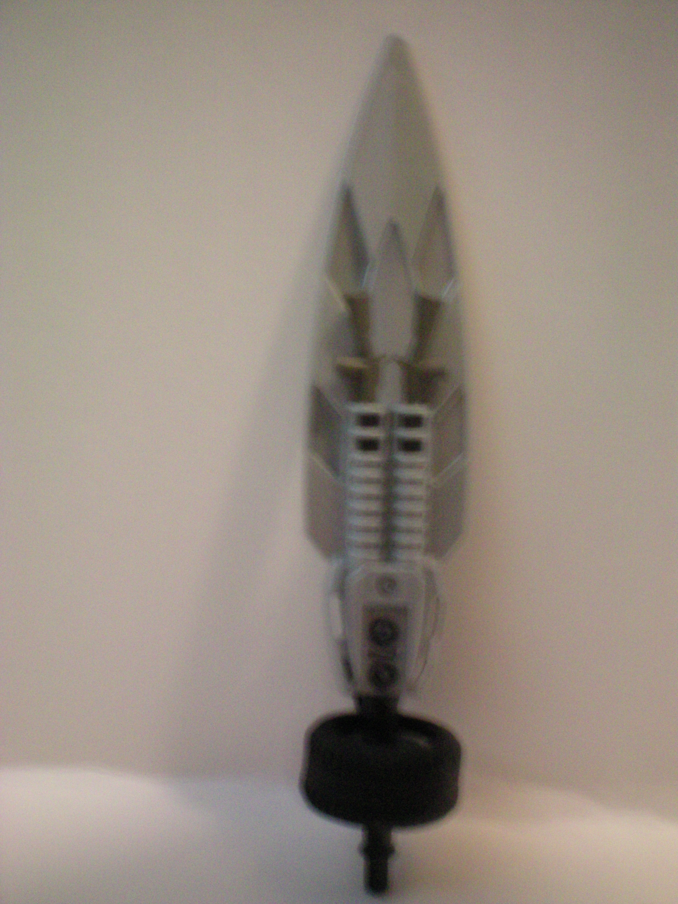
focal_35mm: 38
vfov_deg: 49.0
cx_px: 339
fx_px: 992
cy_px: 452
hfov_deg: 37.7
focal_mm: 6.3
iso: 400
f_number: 3.1
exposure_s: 1/3.33
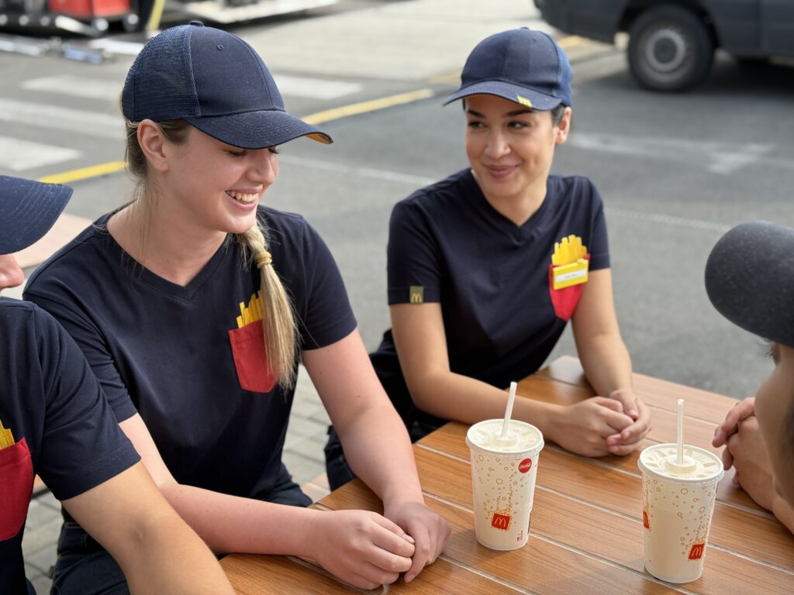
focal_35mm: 48
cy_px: 298
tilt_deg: -19.4
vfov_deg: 30.3
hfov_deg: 39.7
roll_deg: +0.9
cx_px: 397
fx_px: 1101
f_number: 1.78
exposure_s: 1/975
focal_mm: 6.76
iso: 64
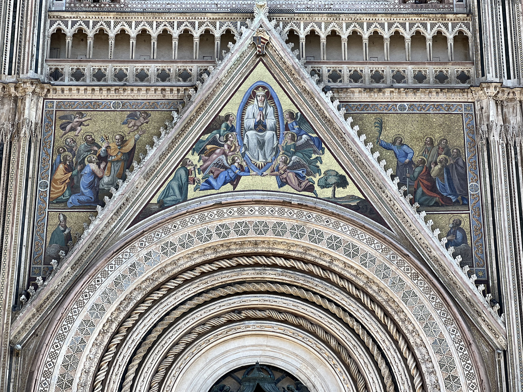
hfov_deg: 23.0
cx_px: 258
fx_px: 1284
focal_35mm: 85
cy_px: 180
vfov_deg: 17.4
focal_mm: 9
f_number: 2.8
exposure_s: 1/220
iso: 32
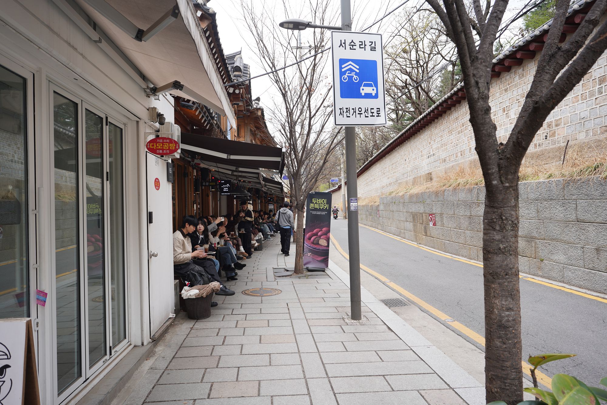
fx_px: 405
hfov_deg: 73.7
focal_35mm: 24
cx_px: 304
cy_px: 202
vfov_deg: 53.1
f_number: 5.6
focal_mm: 24
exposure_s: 1/100
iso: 100
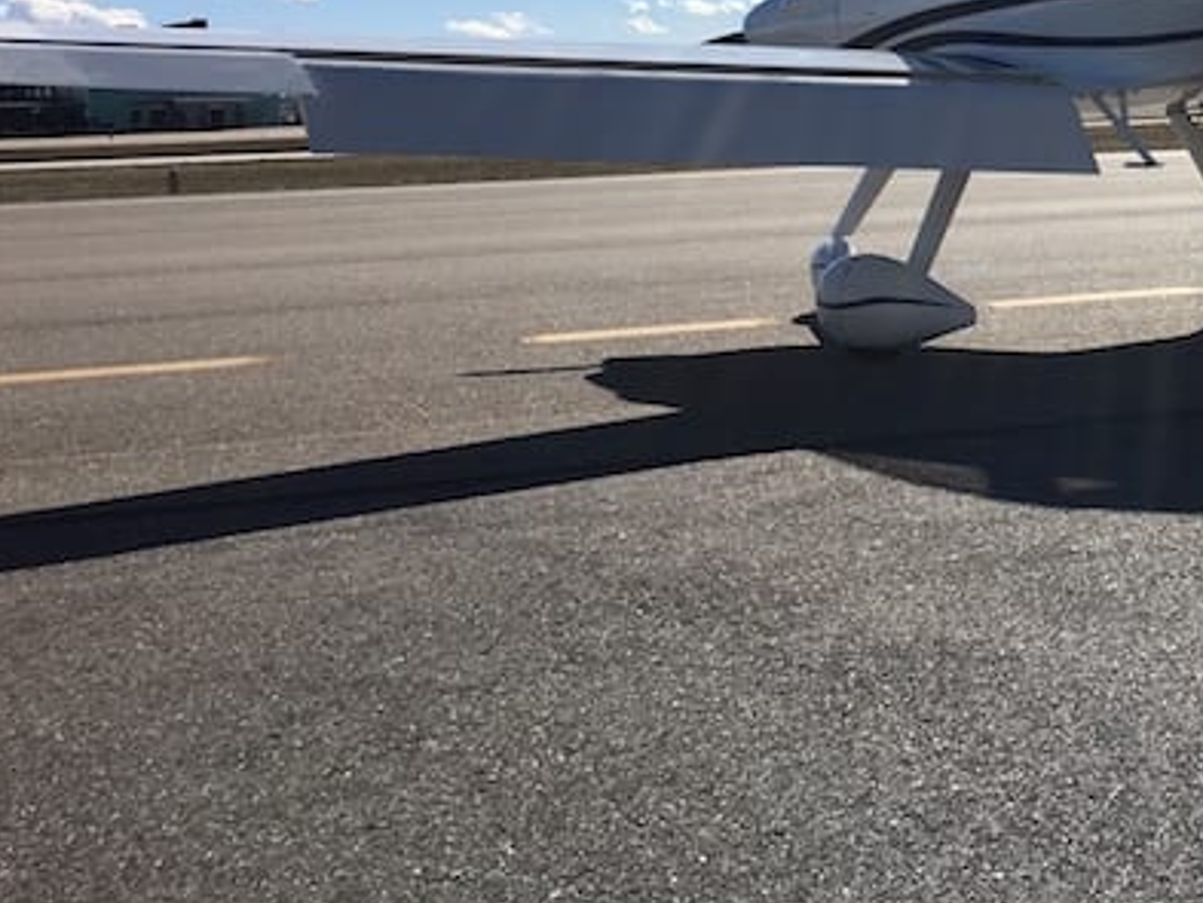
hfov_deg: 30.8
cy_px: 49
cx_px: 1142
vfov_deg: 24.0
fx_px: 2051
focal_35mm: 59
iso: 25
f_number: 2.2
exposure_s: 1/3497
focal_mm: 4.15
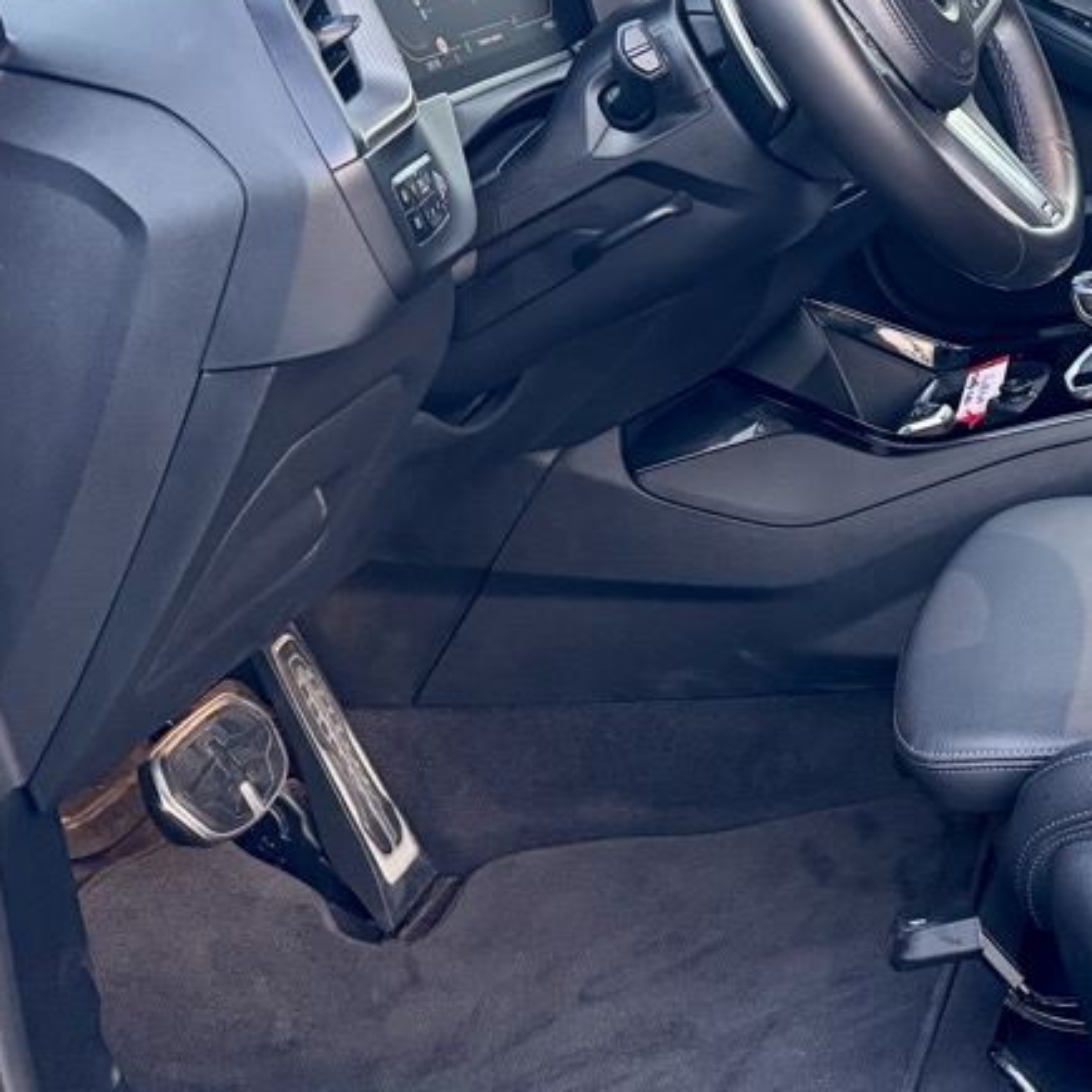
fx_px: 2034
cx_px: 1215
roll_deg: +4.3
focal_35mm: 57
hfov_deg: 27.4
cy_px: 183
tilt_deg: -11.8
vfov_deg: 29.2
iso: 400
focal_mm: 6.76
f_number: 1.78
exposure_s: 1/60
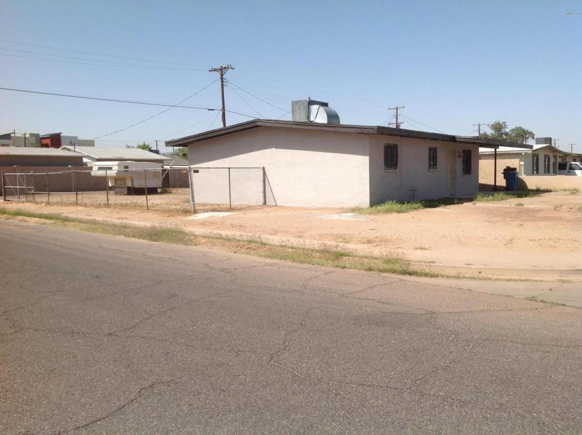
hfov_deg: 52.7
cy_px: 218
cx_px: 291
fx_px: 587
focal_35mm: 35
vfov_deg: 40.6
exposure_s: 1/2519
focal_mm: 4.28
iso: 50
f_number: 2.4
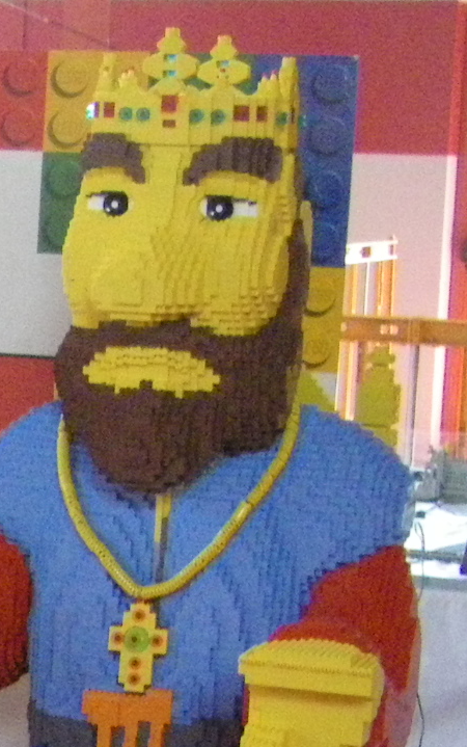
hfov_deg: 9.5
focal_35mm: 129
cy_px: 637
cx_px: -487
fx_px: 2624
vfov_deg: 16.0
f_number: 3.5
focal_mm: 6.3
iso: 800
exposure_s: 1/30
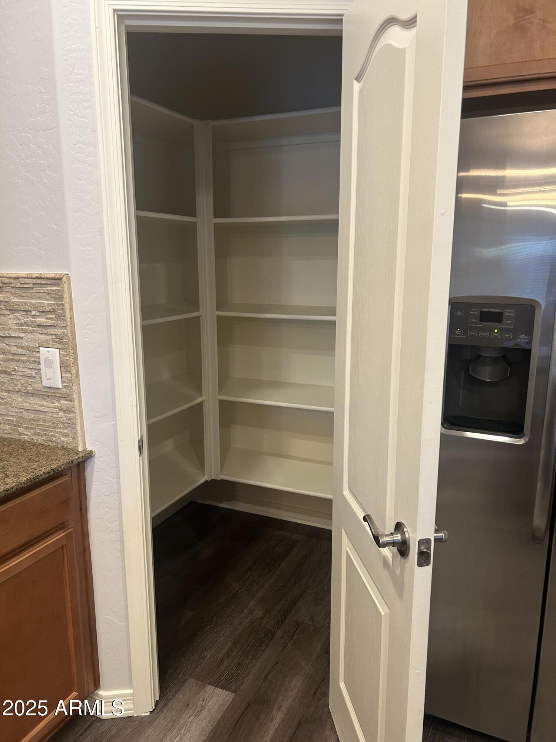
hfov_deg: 53.1
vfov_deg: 67.3
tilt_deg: -11.8
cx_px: 278
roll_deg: +0.0
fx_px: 557
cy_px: 371
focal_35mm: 26
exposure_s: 1/60
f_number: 1.5
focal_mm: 5.7
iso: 160
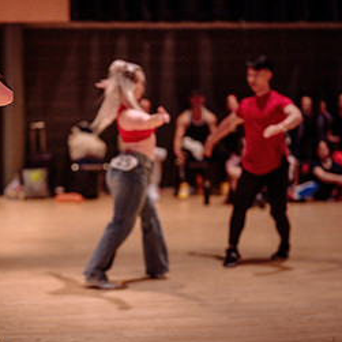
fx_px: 1230
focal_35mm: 110
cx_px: 87
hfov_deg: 15.8
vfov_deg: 15.8
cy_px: 213
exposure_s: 1/320
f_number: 1.2
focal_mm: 50
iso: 1600
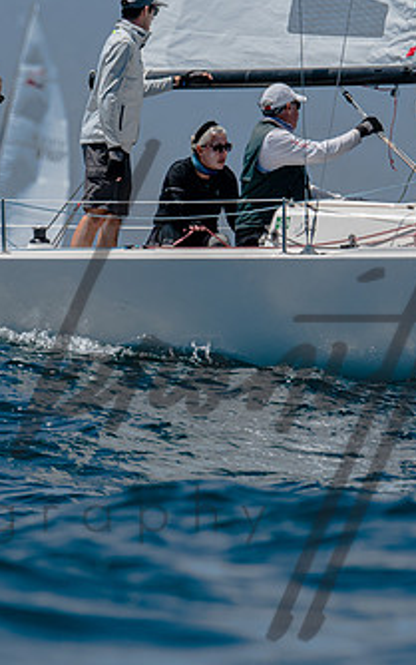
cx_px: 179
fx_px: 14608
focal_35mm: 806
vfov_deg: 2.6
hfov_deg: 1.6
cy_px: 365
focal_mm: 300
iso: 200
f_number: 5.6
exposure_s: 1/2000
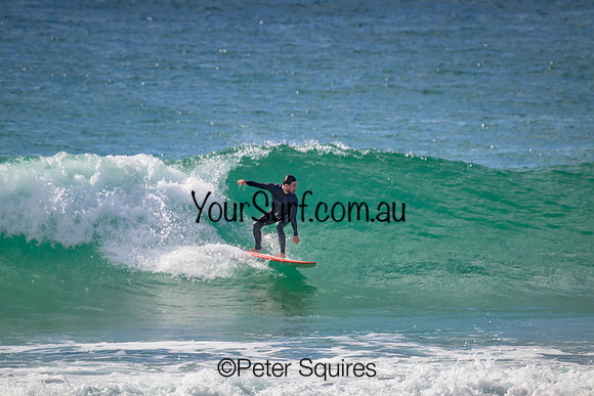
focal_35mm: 800
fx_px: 13202
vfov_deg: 1.7
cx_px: 297
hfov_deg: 2.6
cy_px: 198
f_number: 11
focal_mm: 800
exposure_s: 1/2000
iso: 900
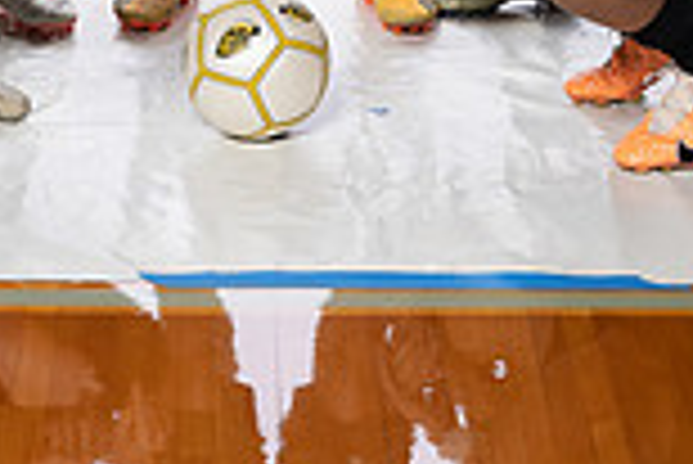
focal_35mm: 169
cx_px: 266
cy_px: -532
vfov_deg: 7.7
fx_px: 3256
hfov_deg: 12.1
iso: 800
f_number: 8
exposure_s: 1/250
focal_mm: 58
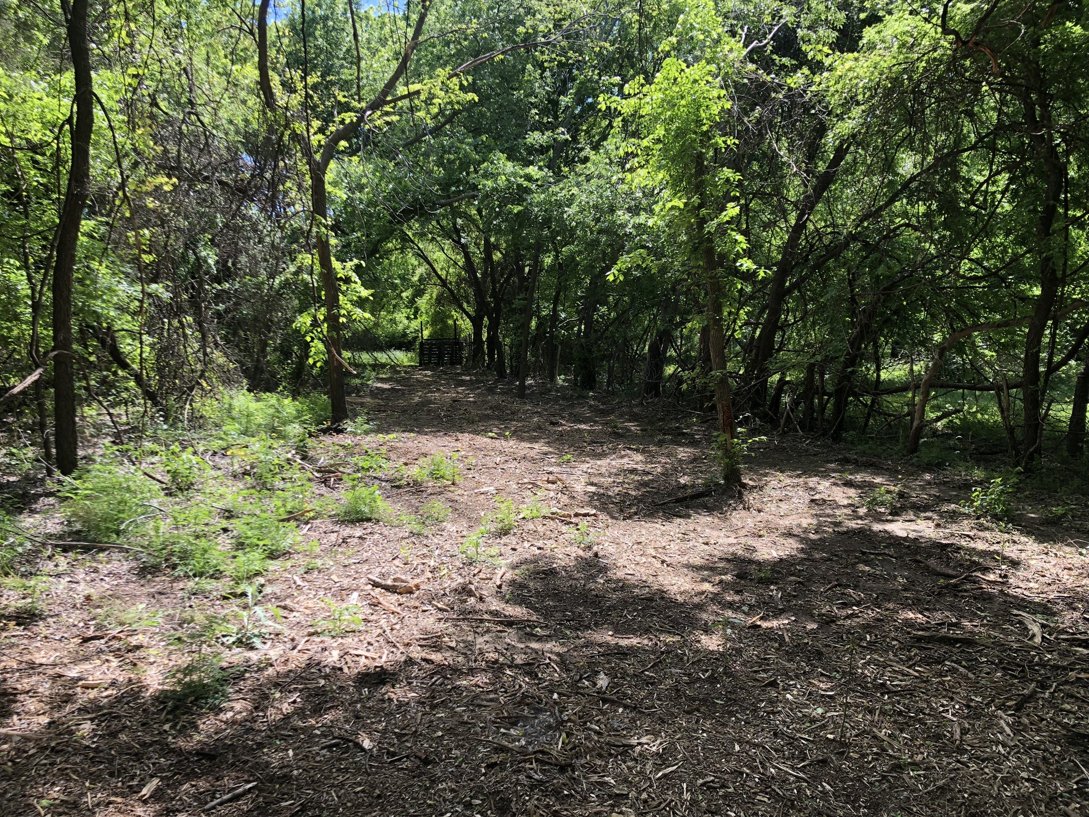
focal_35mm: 28
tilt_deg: -8.4
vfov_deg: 49.7
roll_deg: +1.7
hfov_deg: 63.4
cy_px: 408
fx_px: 881
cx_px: 544
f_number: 1.8
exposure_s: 1/379
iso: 20
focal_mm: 4
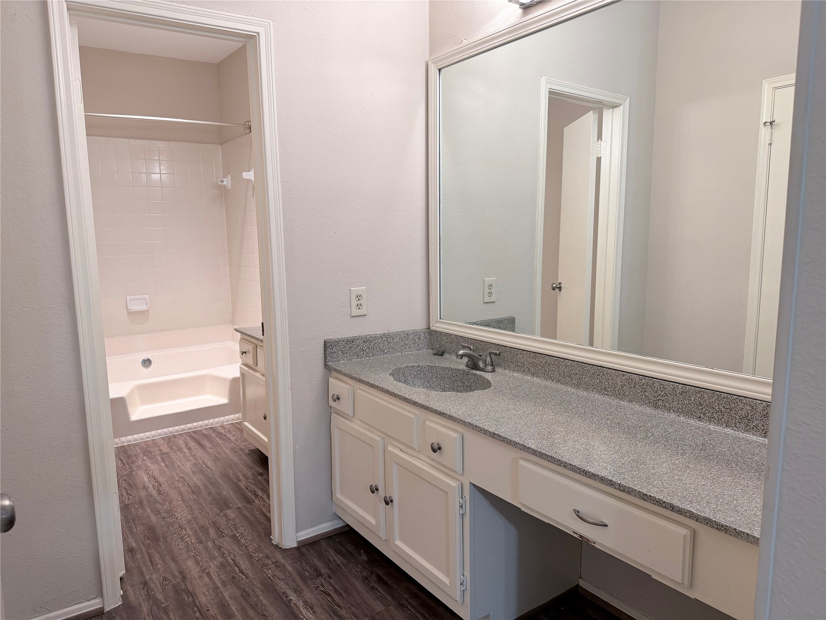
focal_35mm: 24
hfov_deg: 71.6
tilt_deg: -7.6
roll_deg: +0.6
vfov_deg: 56.8
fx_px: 573
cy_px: 310
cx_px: 413
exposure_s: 1/60
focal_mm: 6.76
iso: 160
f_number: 1.78
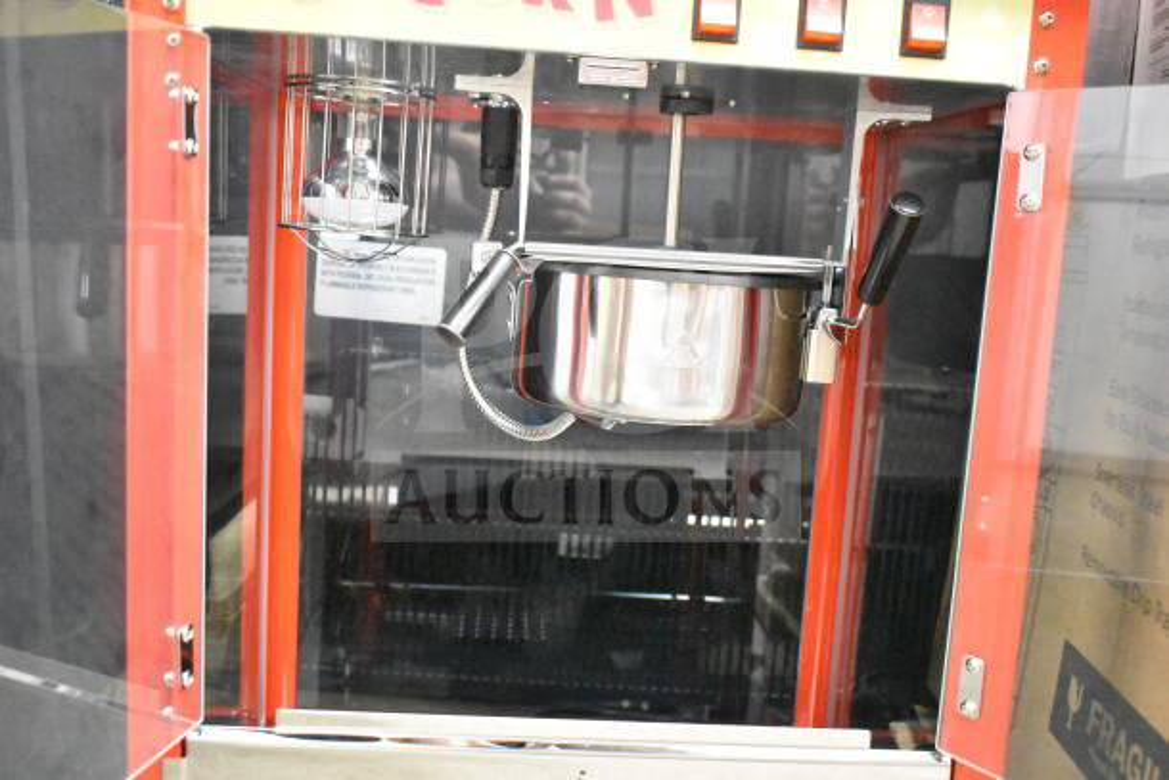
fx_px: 1169
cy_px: 390
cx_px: 584
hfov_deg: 53.1
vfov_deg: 36.9
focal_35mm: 36
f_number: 4
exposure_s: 1/40
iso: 18000
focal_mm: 24
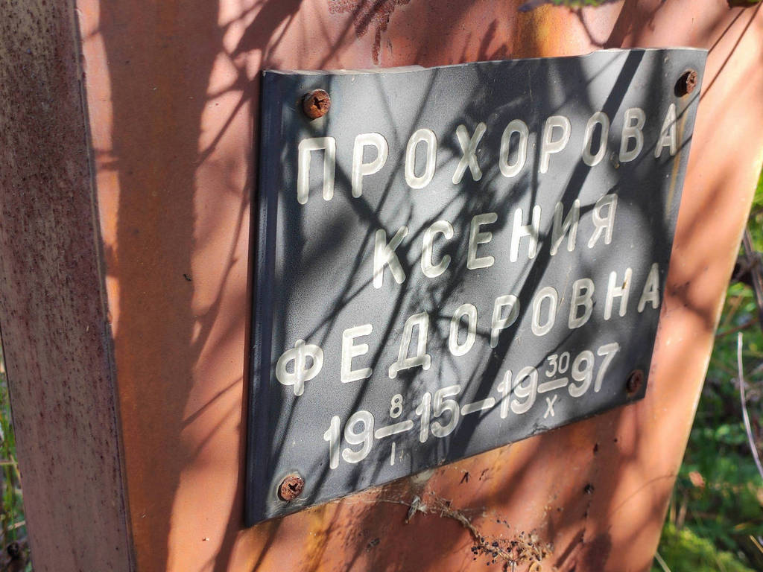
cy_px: 286
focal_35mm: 25
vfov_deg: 54.9
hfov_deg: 69.4
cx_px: 382
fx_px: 551
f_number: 1.79
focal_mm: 4.7
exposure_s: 1/114
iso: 50
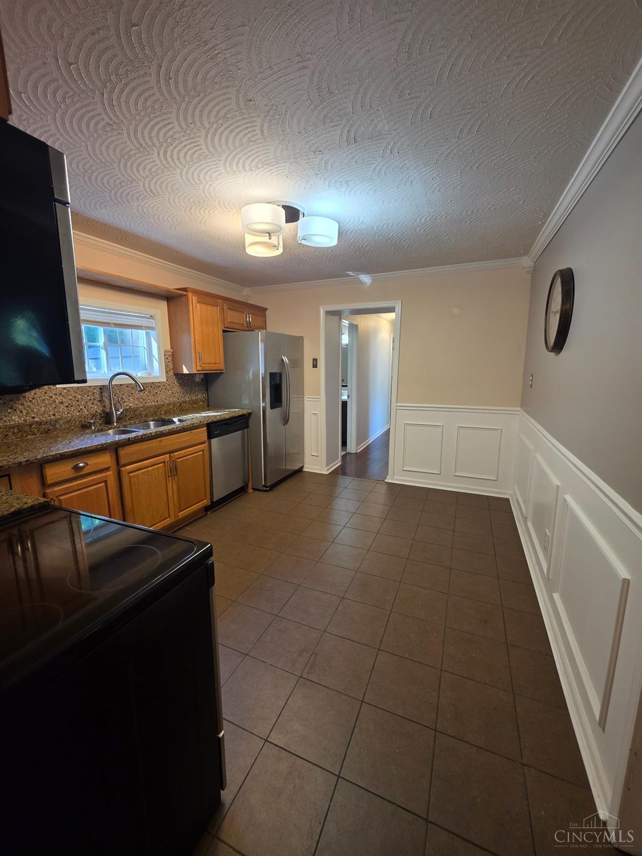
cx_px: 321
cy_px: 428
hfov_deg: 89.9
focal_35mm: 13
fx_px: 321
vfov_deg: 106.2
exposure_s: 1/60
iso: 200
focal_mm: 2.2
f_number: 1.9
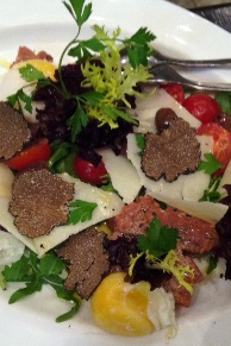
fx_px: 539
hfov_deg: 24.2
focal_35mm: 56
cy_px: 179
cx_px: 114
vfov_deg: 35.6
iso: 320
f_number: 2.8
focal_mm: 3.85
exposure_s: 1/15
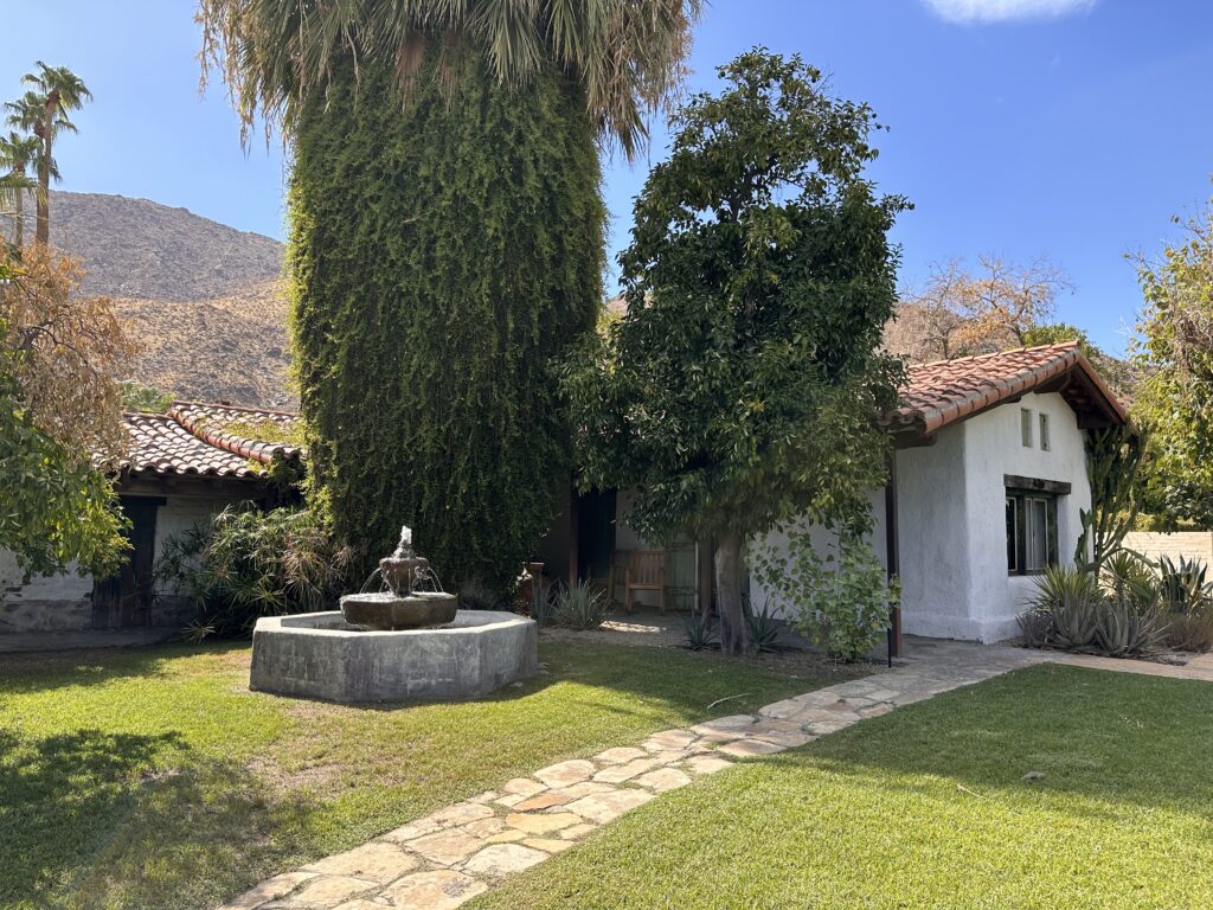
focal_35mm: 24
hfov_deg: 71.6
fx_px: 841
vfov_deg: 56.8
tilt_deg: +5.7
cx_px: 606
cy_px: 455
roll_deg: -1.1
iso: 80
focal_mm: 6.86
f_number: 1.78
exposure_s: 1/2028
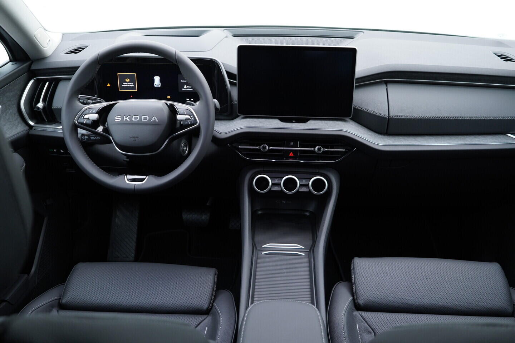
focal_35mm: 36
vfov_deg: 36.9
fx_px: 515
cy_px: 172
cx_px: 258
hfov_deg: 53.1
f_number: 2.8
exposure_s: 1/40
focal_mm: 24
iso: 320
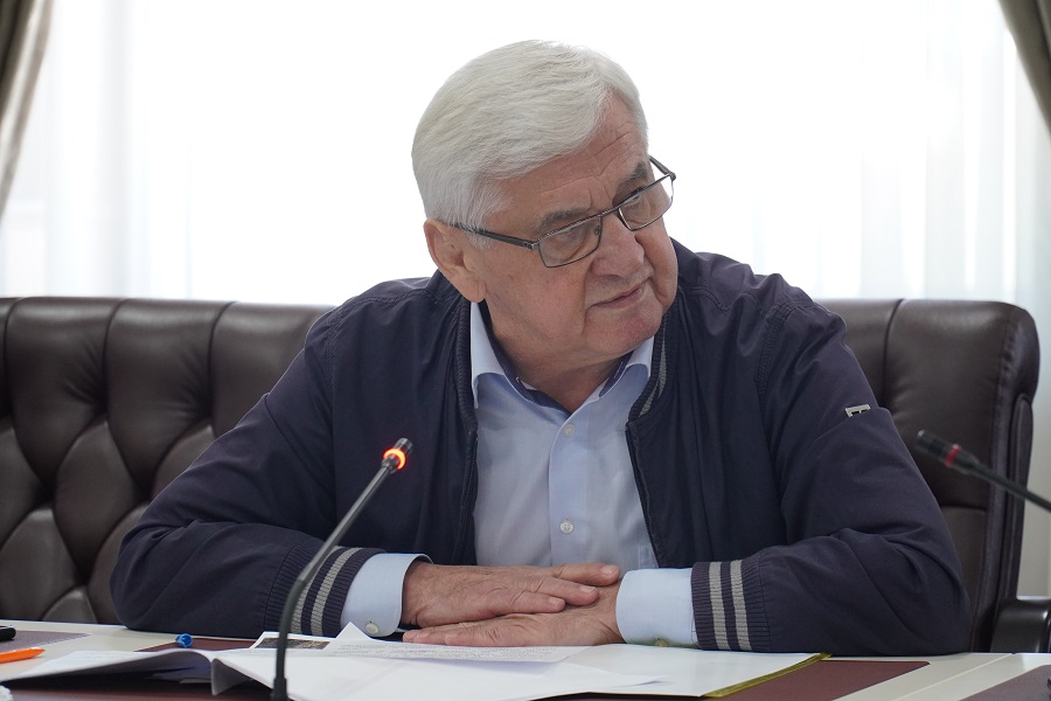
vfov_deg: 9.4
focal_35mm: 146
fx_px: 4247
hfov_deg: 14.1
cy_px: 350
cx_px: 526
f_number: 4
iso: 1250
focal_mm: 97
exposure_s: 1/125
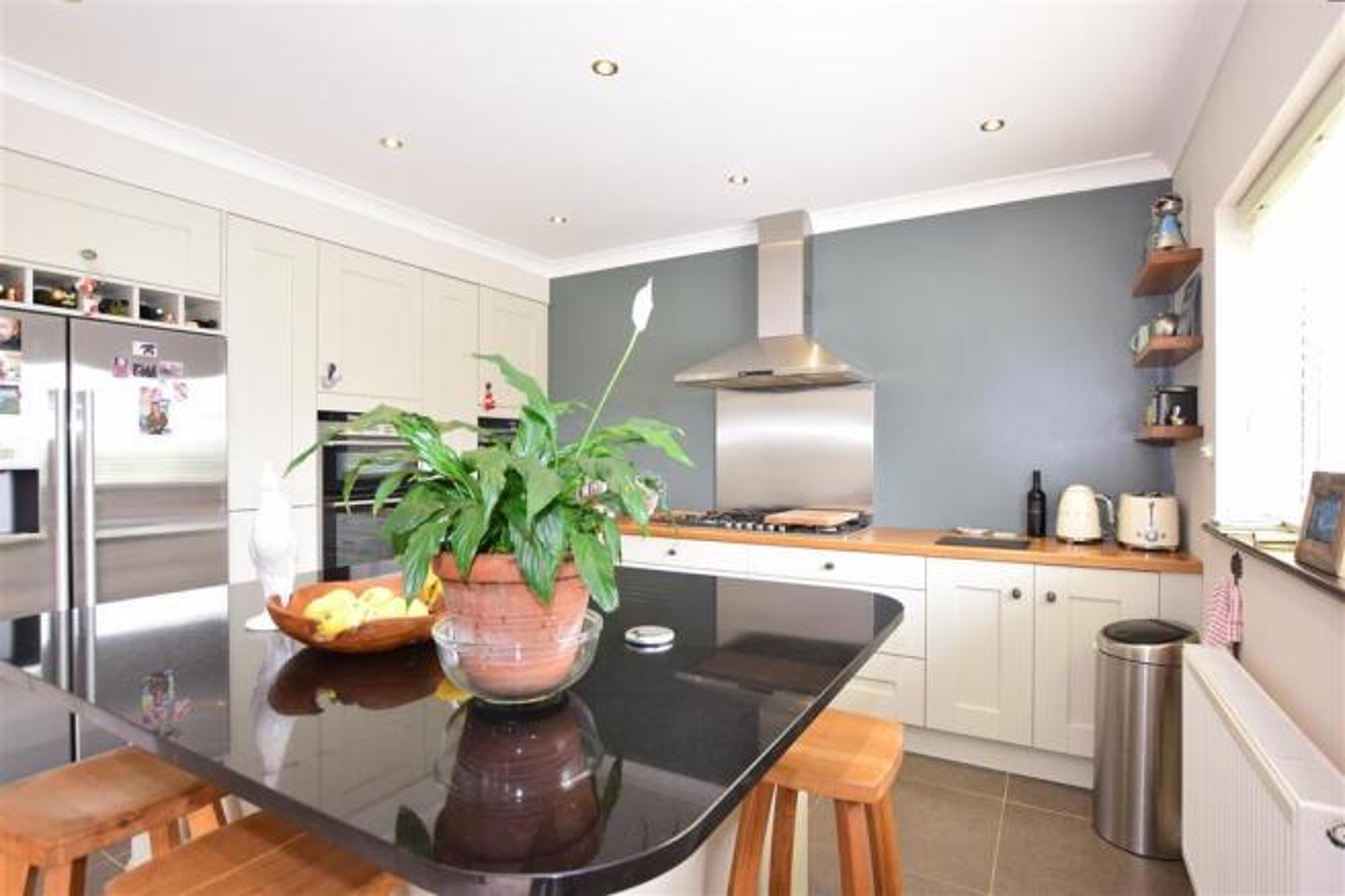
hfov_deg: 100.4
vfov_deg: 77.3
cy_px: 448
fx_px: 560
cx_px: 672
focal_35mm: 15
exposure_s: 1/20
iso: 400
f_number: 5.6
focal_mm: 10
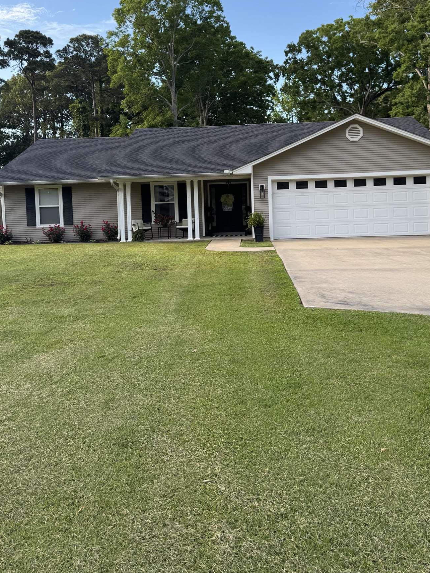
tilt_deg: -1.4
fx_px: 530
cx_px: 227
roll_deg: +2.6
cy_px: 219
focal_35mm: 32
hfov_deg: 44.1
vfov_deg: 56.2
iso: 80
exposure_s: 1/765
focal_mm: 6.76
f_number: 1.78
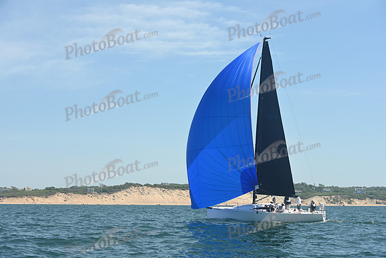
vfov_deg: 19.5
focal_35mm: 70
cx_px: 193
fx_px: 751
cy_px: 129
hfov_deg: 28.8
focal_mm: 70
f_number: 7.1
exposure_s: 1/1000
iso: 320
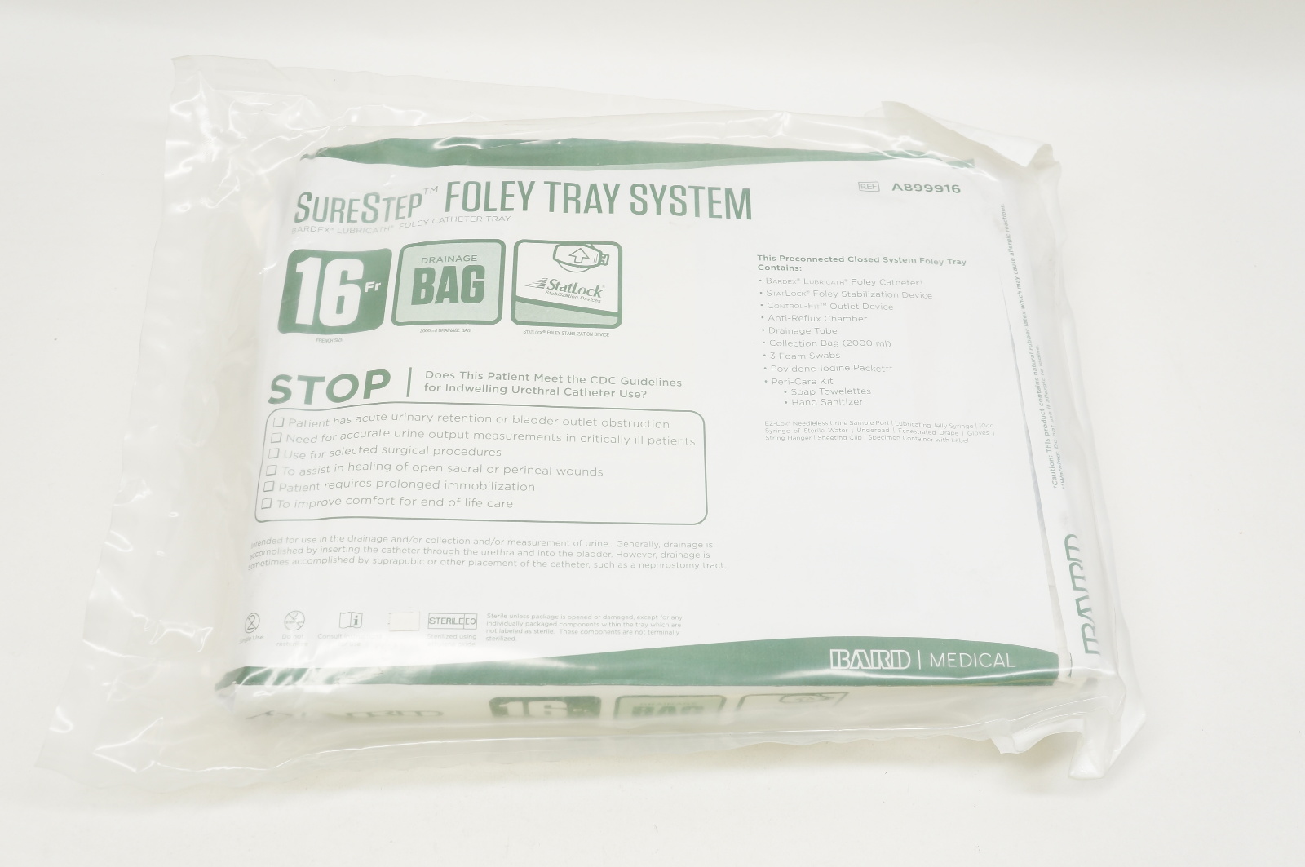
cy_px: 434
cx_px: 652
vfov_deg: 38.3
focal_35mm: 34
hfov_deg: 55.2
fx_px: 1249
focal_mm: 23
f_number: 6.3
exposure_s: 1/60
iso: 400
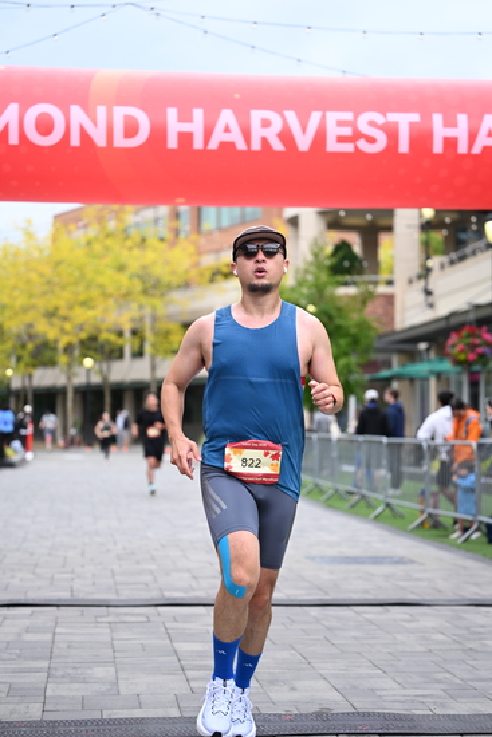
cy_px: 368
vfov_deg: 27.7
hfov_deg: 18.7
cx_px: 246
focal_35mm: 73
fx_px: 1495
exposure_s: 1/2000
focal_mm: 73
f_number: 2.8
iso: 640
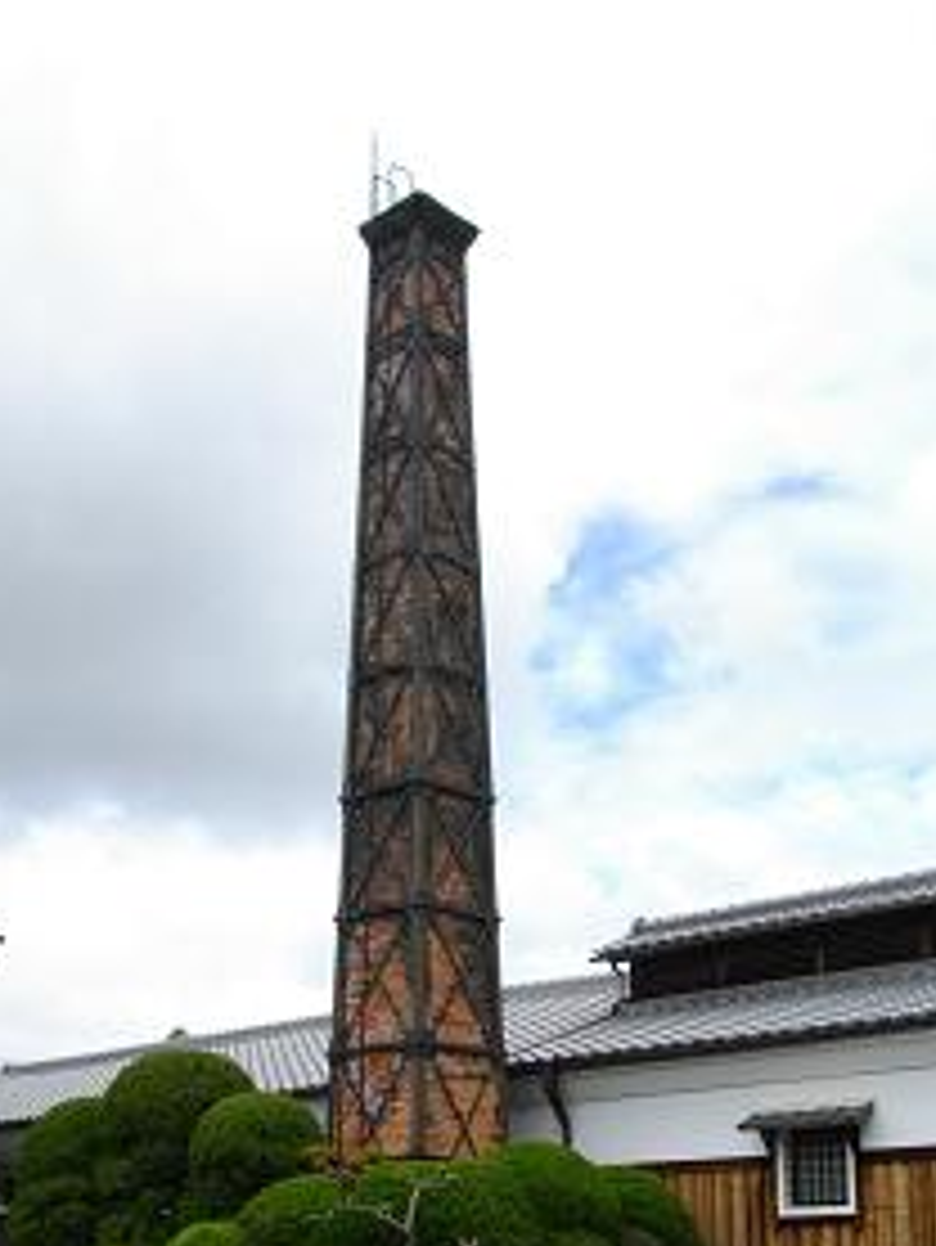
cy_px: 848
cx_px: 414
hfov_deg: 32.2
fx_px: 1621
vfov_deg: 41.4
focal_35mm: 45
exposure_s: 1/400
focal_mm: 5.7
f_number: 5.5
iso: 100
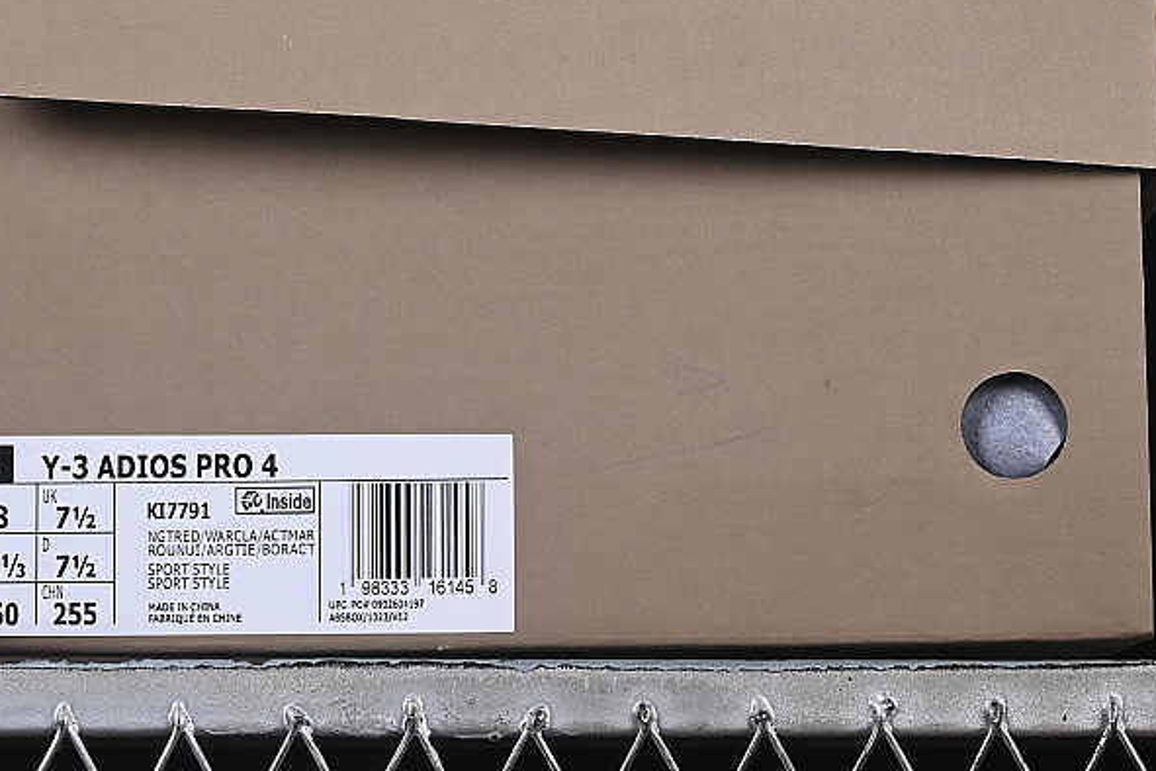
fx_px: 4399
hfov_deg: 15.0
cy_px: 223
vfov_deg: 10.0
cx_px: 534
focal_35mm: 137
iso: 160
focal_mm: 50
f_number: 8
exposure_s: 1/80
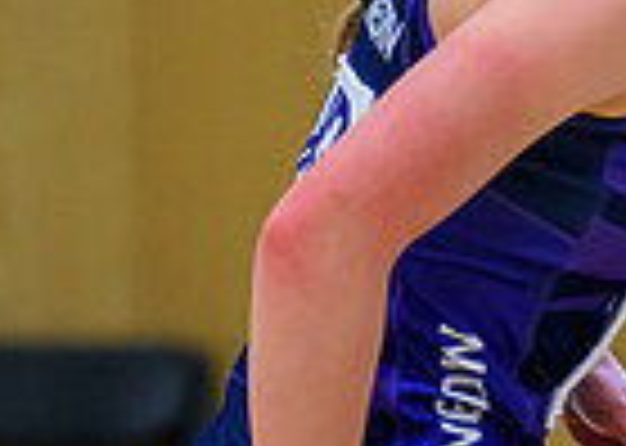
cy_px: 458
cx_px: 1514
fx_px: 16039
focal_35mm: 903
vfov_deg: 1.6
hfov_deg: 2.2
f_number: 3.2
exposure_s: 1/1000
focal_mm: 180
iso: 4000
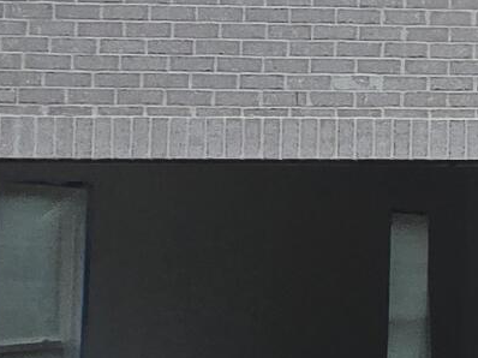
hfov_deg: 13.0
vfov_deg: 15.1
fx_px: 1352
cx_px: 1248
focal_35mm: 98
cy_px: 178
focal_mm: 2.2
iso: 50
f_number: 2.2
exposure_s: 1/3381
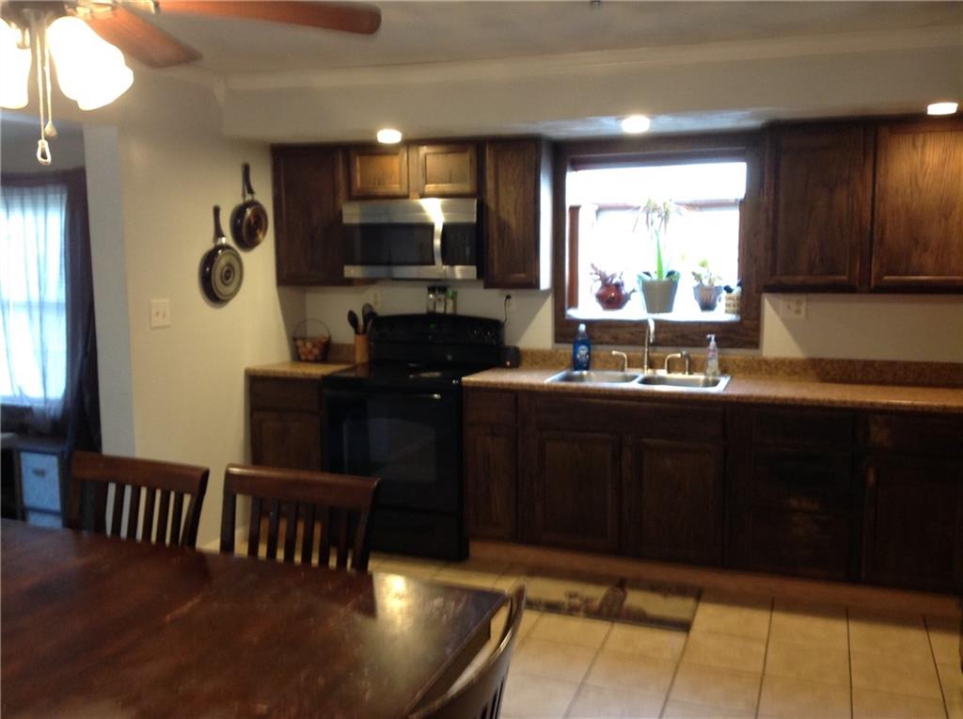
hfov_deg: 52.7
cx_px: 482
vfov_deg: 40.6
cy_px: 360
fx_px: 972
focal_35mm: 35
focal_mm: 4.28
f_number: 2.4
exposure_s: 1/15
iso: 125
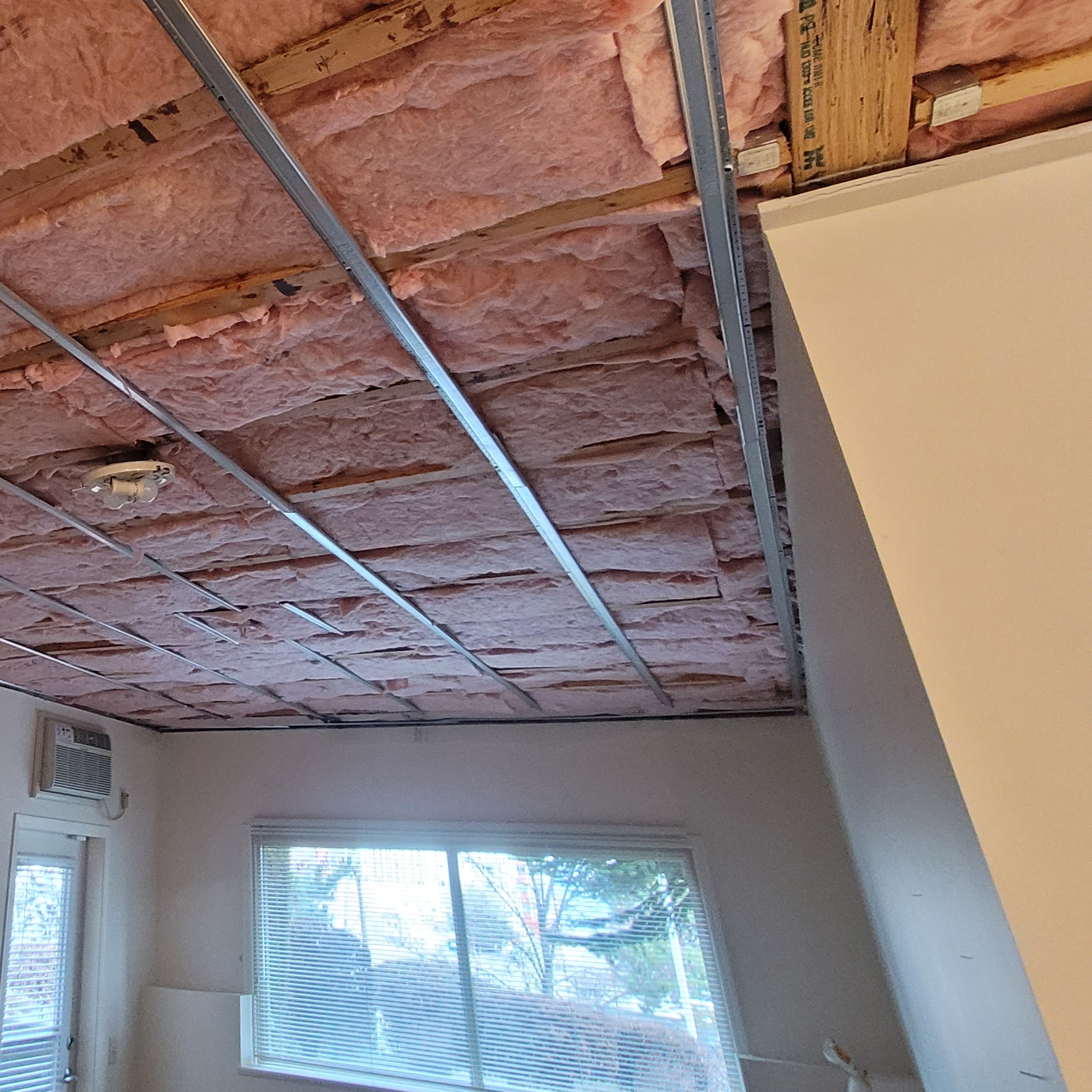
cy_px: 327
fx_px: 928
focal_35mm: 26
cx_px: 102
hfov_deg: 53.1
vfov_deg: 58.9
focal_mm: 1.74
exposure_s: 1/40
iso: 320
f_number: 2.2
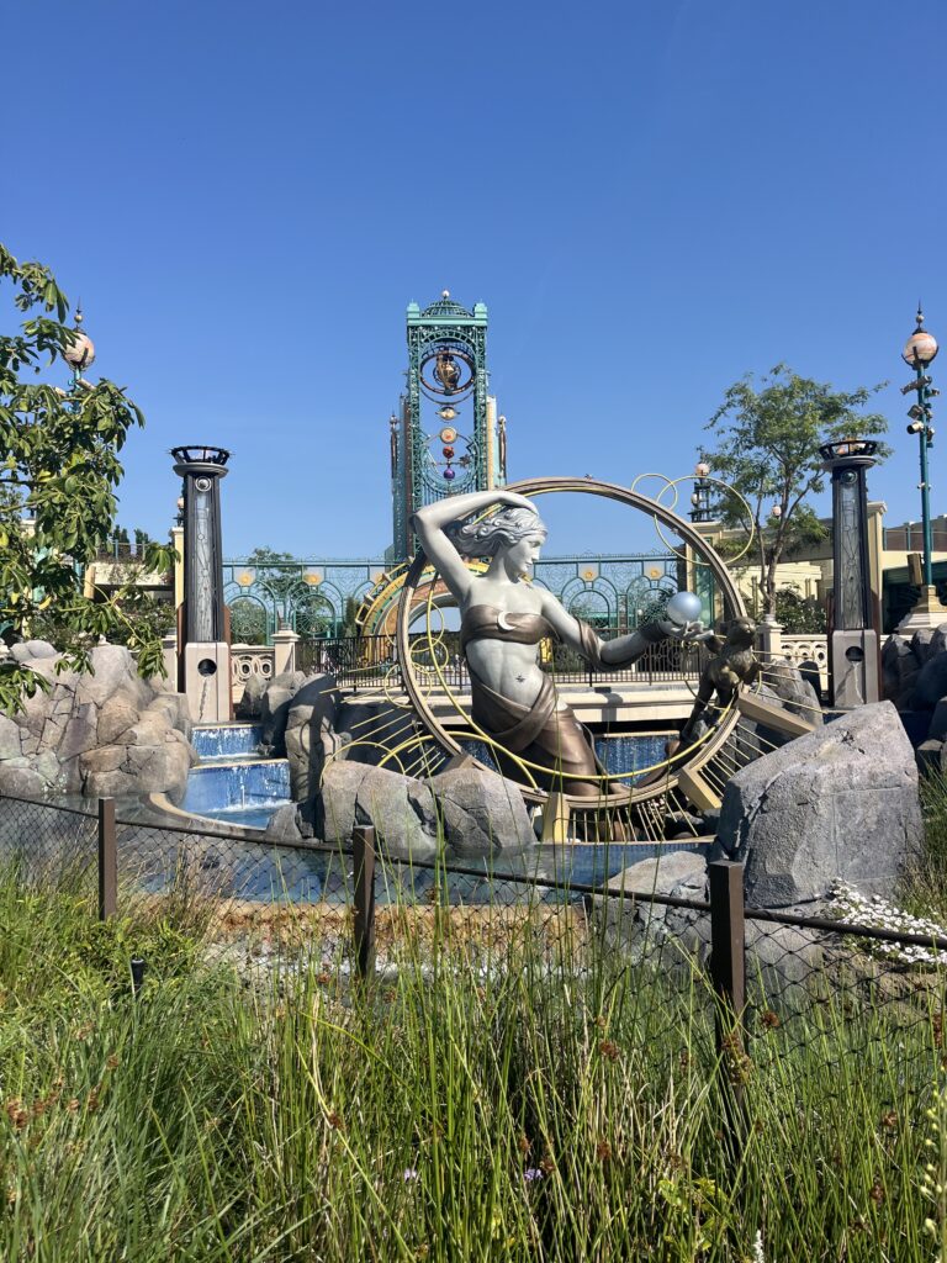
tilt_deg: +2.5
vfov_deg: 67.3
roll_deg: +1.4
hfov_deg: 53.1
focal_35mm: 26
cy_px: 632
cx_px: 474
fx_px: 948
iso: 50
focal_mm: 5.1
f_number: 1.6
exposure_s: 1/3623
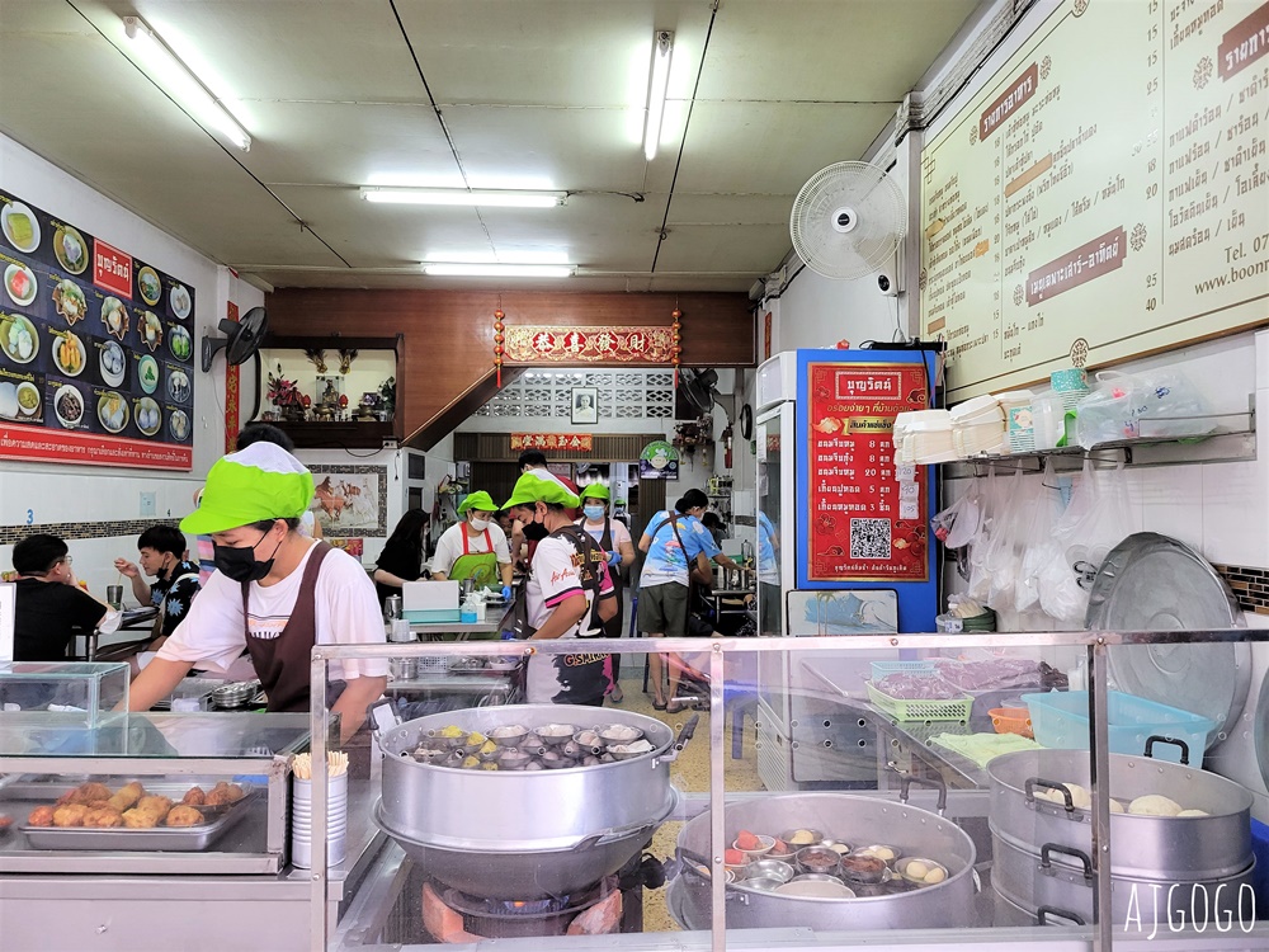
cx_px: 634
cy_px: 476
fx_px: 953
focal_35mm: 26
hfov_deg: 67.3
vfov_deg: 53.1
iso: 250
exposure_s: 1/100
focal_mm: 5.4
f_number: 1.8
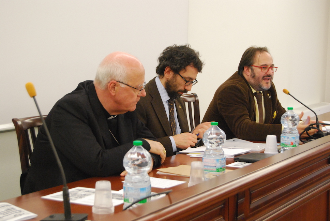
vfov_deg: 19.0
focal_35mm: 72
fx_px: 661
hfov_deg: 28.0
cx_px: 165
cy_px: 110
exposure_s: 1/30
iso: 1600
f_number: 5.6
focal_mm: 48
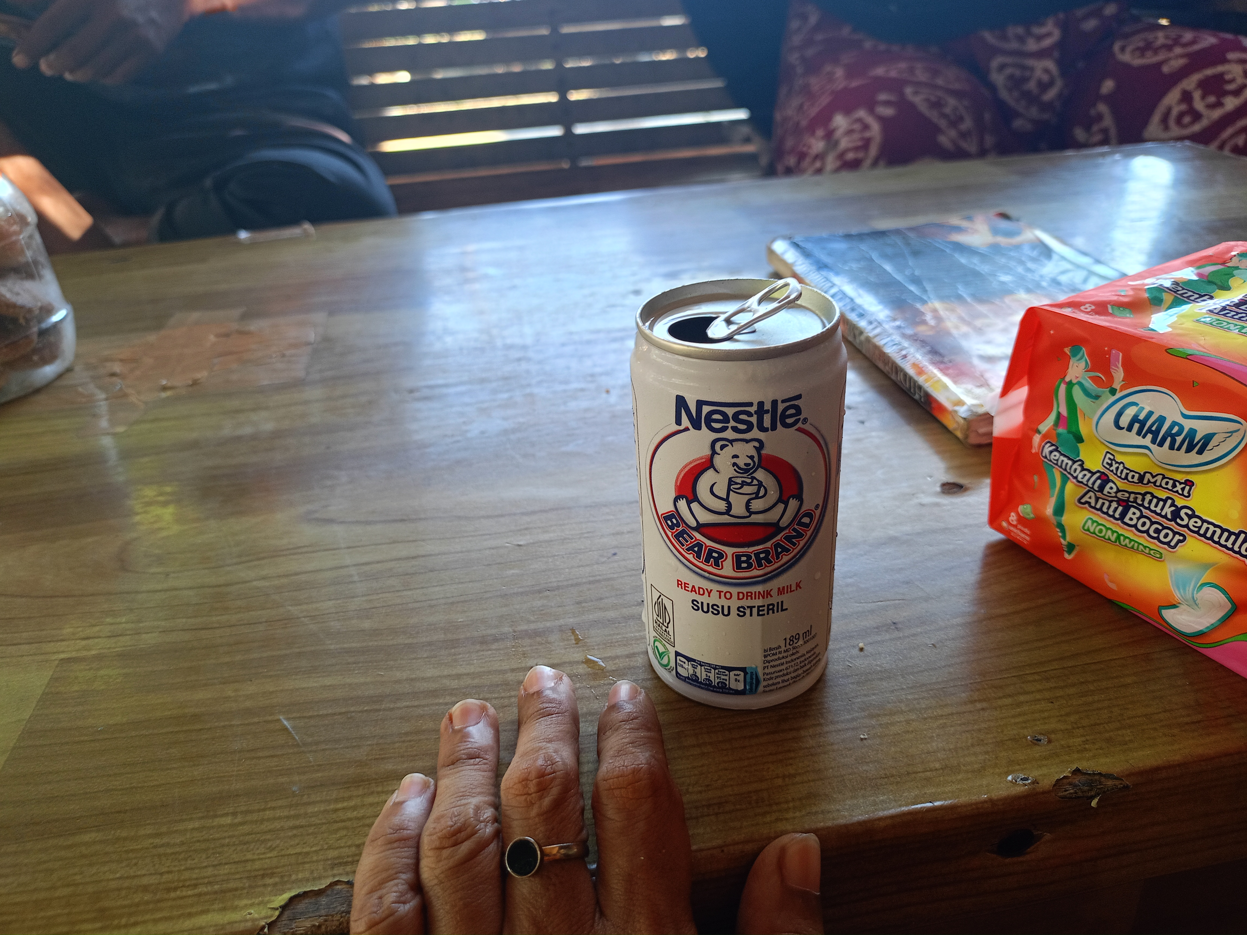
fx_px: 1009
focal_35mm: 28
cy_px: 468
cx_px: 624
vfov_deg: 49.7
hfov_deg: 63.4
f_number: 1.79
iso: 212
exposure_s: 1/50
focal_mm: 4.7
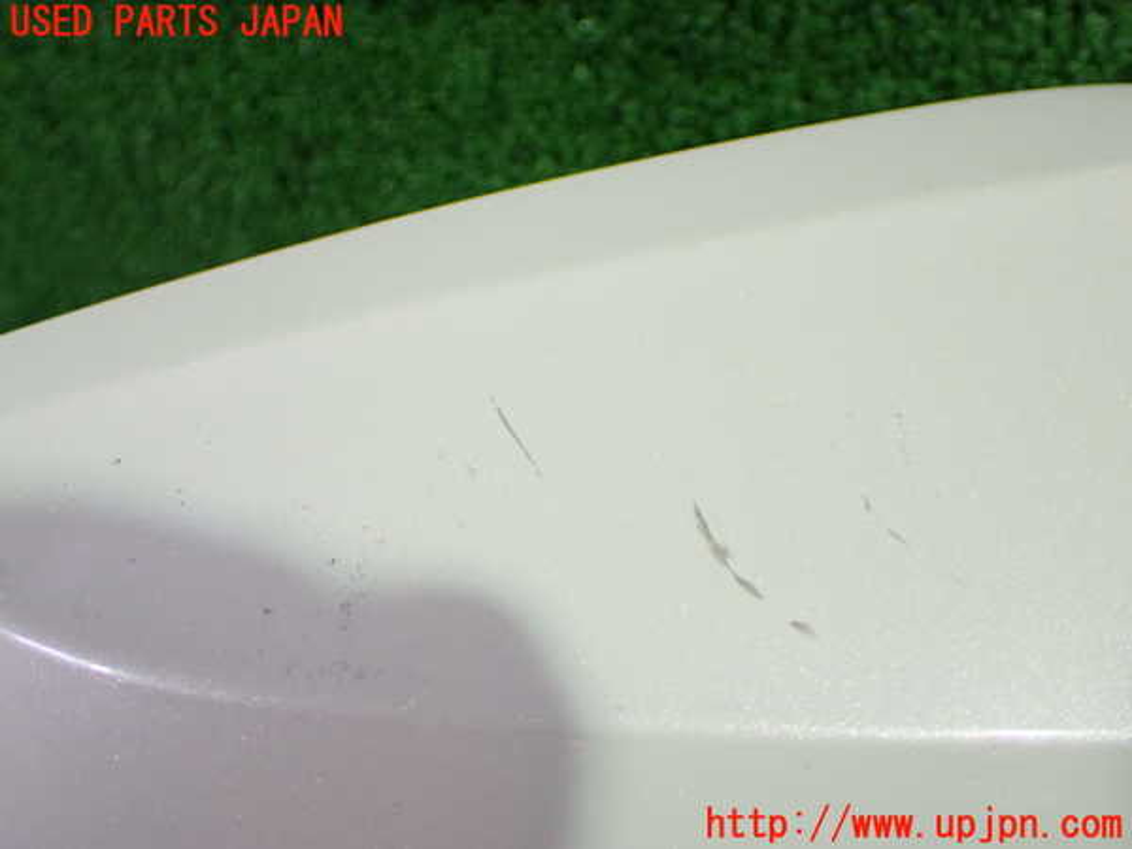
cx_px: 566
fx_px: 1341
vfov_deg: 35.1
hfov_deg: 45.8
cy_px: 424
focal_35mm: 41
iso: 800
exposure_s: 1/80
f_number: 2.8
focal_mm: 7.31
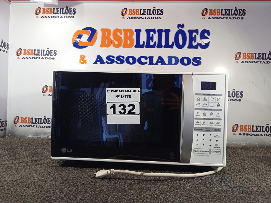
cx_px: 136
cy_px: 102
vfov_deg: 49.7
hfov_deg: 63.5
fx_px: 219
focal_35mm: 28
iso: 139
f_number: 1.79
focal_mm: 4.7
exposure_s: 1/120
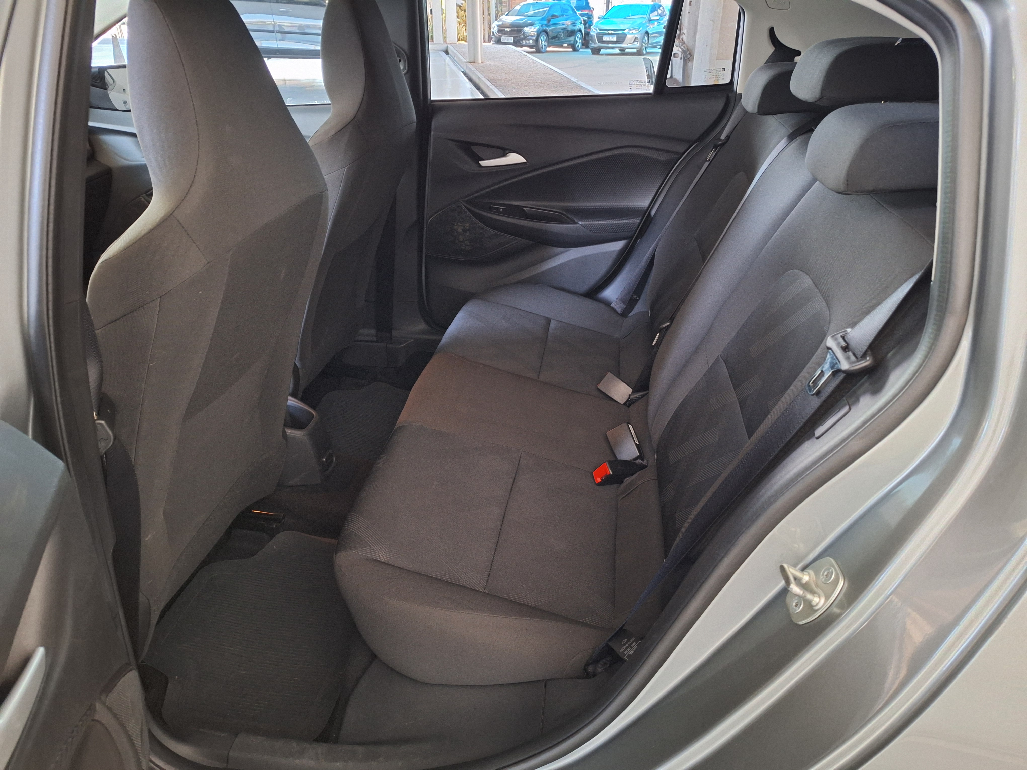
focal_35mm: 23
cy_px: 385
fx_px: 682
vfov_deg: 58.9
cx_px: 514
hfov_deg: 73.9
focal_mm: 5.54
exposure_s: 1/20
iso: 500
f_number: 1.8
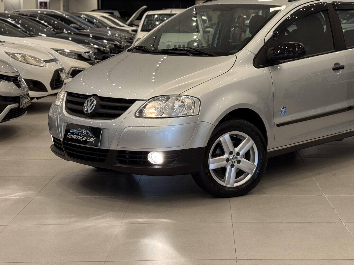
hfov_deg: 27.3
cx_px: 229
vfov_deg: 20.6
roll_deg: -0.5
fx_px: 726
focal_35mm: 71
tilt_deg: -4.8
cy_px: 83
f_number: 1.78
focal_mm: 6.76
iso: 125
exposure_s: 1/60
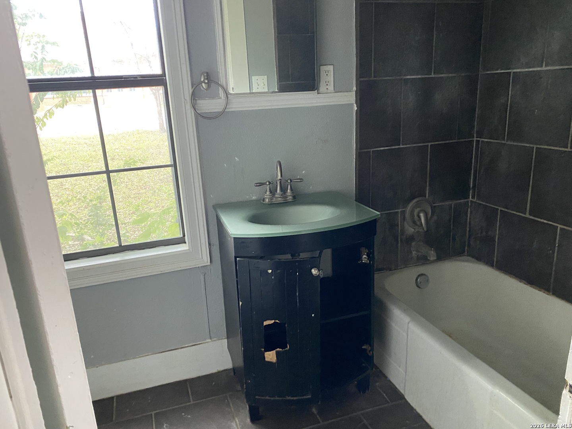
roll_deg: +3.3
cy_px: 214
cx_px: 286
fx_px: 430
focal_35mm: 26
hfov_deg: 67.3
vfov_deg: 53.1
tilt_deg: -16.1
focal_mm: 4.25
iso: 500
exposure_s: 1/60
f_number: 1.8
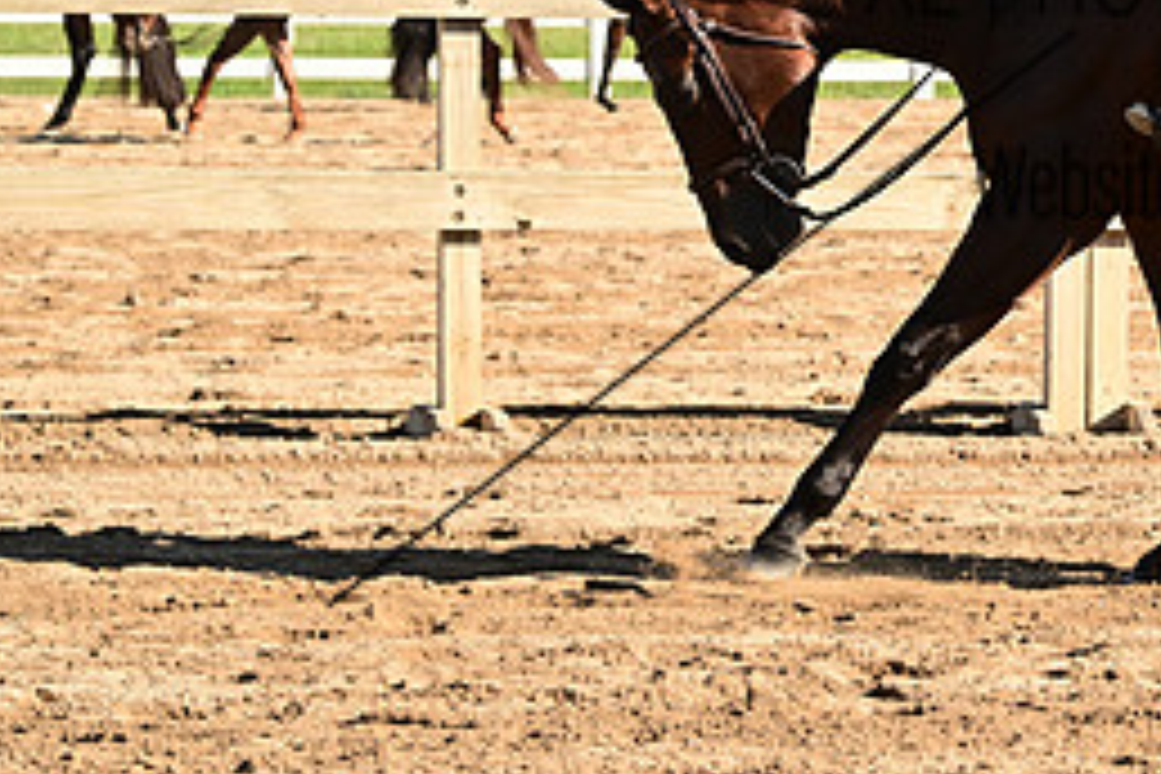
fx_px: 8707
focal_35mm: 270
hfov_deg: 7.6
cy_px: -70
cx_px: 1210
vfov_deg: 5.1
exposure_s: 1/627
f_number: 9
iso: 500
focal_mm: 120
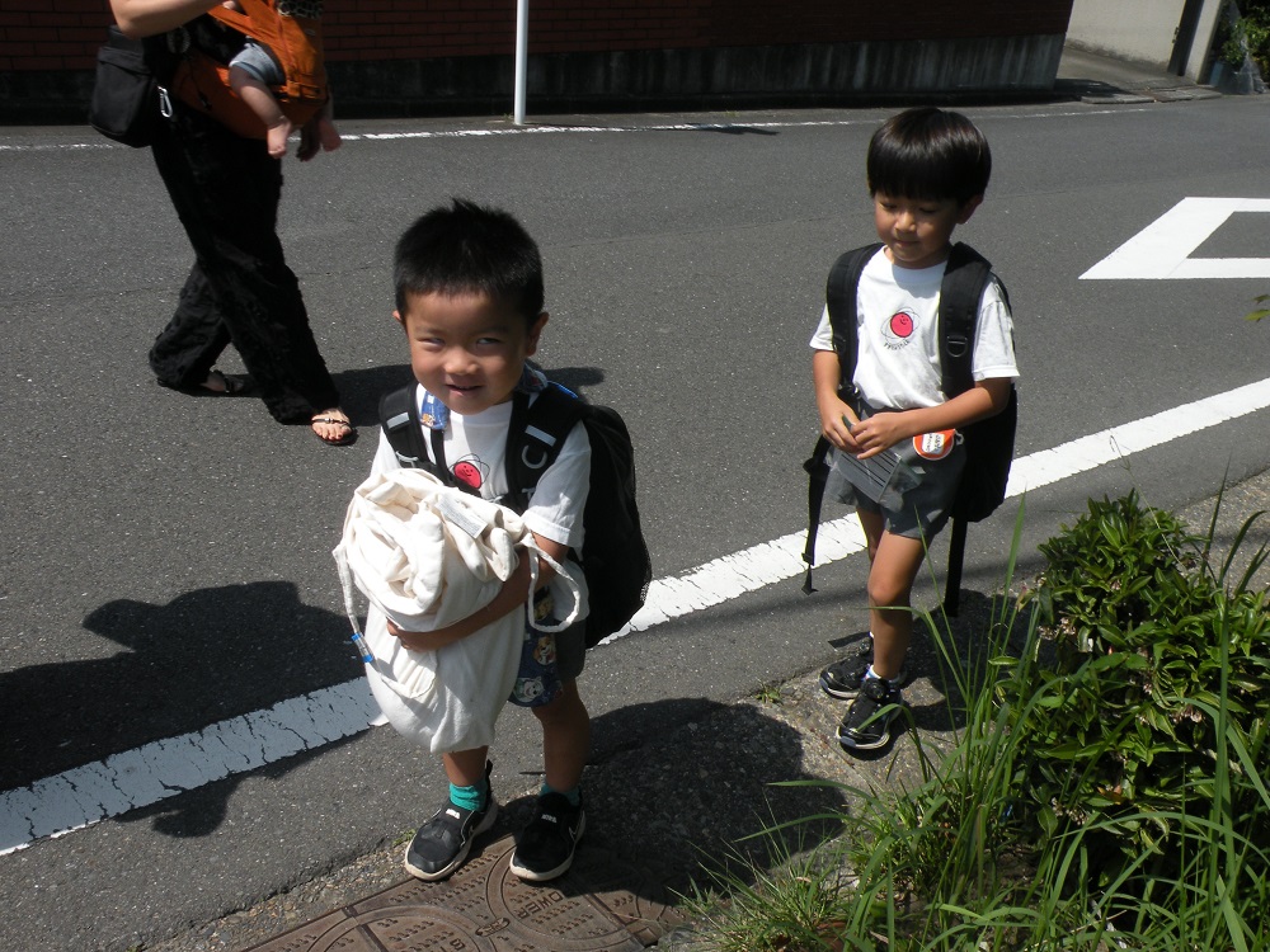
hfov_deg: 55.4
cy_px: 476
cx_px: 635
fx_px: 1211
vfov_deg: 42.9
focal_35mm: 33
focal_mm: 5.8
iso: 64
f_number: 7.1
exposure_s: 1/227
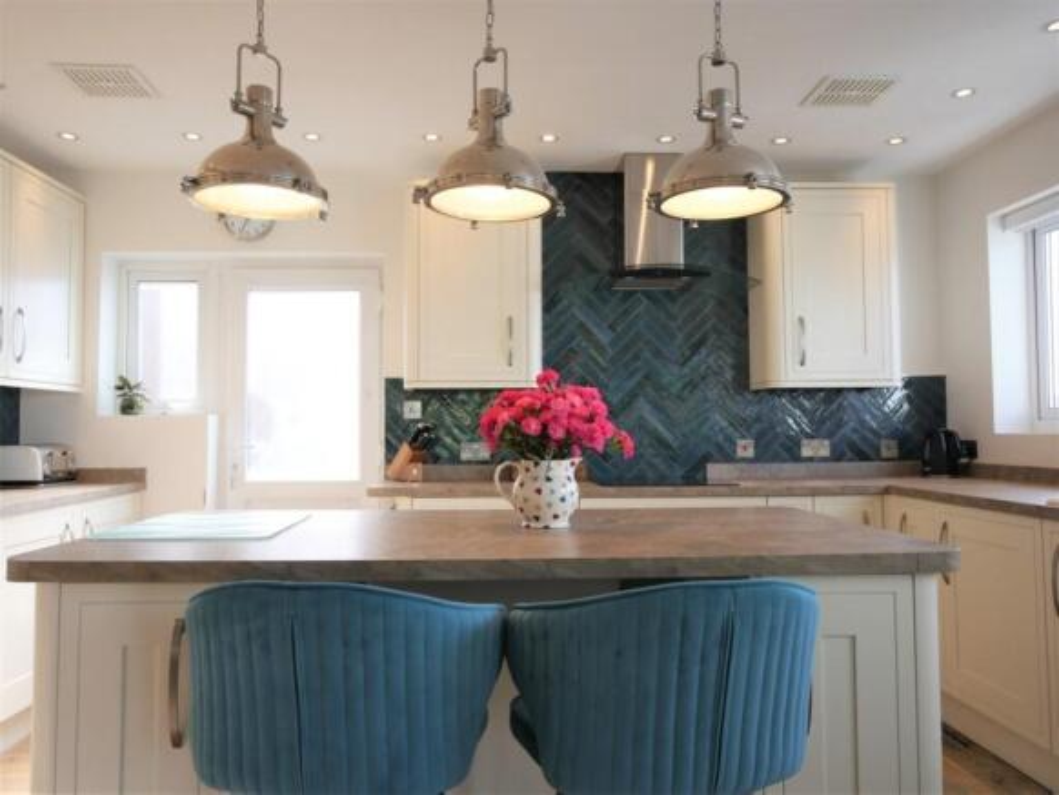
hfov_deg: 67.3
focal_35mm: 26
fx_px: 796
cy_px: 398
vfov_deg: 53.1
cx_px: 530
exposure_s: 1/125
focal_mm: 13
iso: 200
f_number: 4
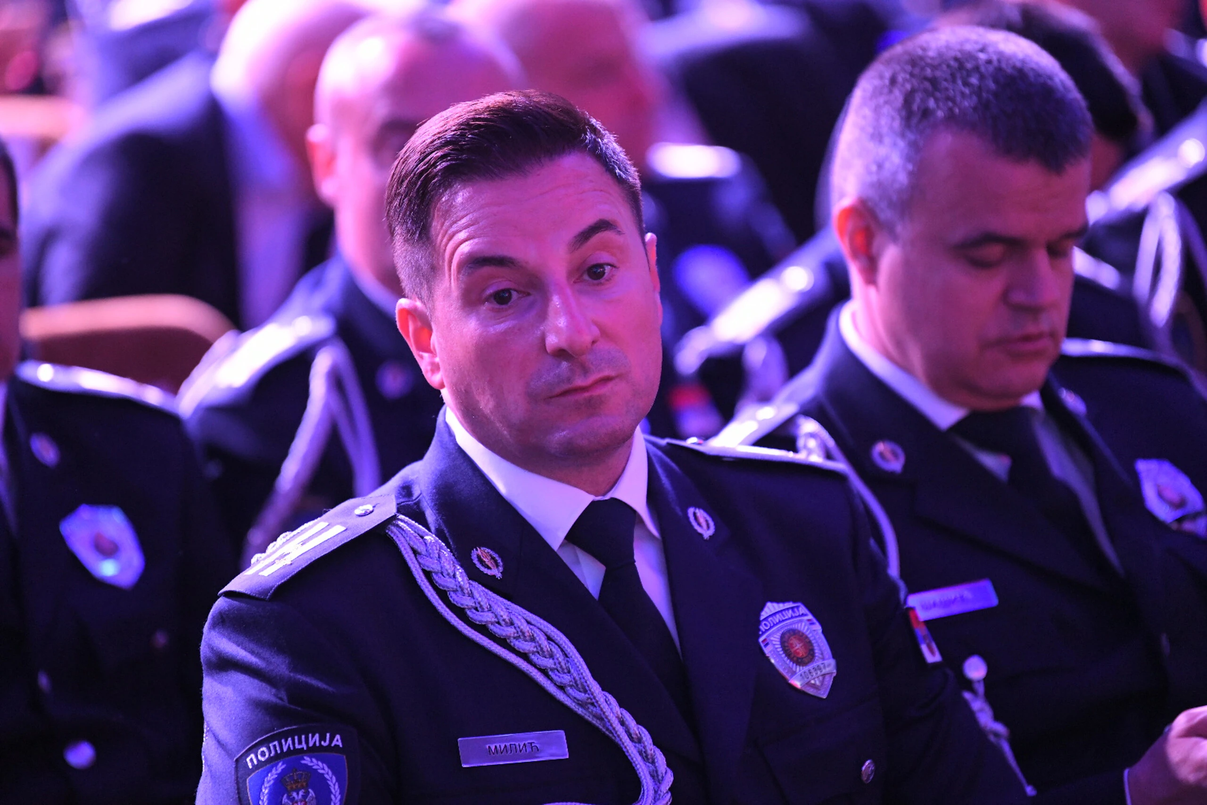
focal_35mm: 200
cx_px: 604
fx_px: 6705
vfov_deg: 6.9
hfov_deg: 10.3
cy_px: 402
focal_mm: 200
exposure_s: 1/200
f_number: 2.8
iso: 6400
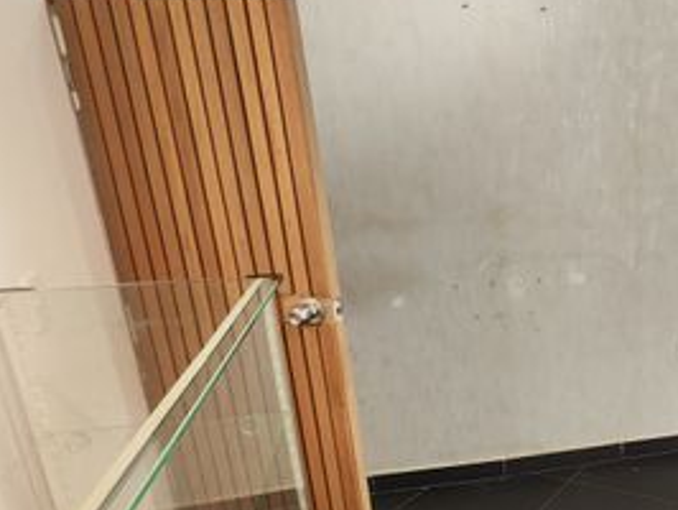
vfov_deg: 40.0
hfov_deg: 44.9
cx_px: 673
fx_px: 686
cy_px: 357
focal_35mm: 35
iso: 118
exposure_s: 1/60
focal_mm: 2.16
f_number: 2.2
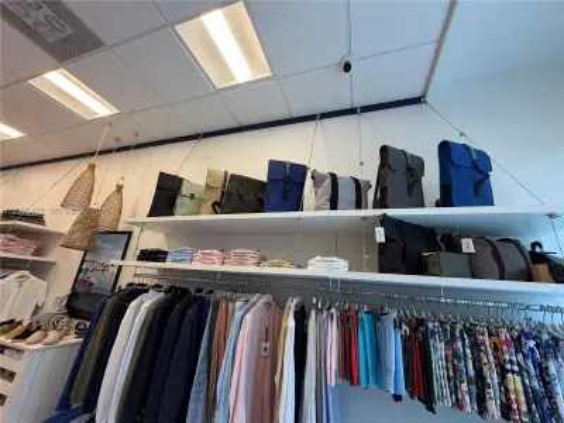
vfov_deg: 85.7
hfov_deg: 102.1
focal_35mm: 14
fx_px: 228
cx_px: 282
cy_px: 212
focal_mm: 2.22
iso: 125
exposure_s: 1/120
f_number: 2.2
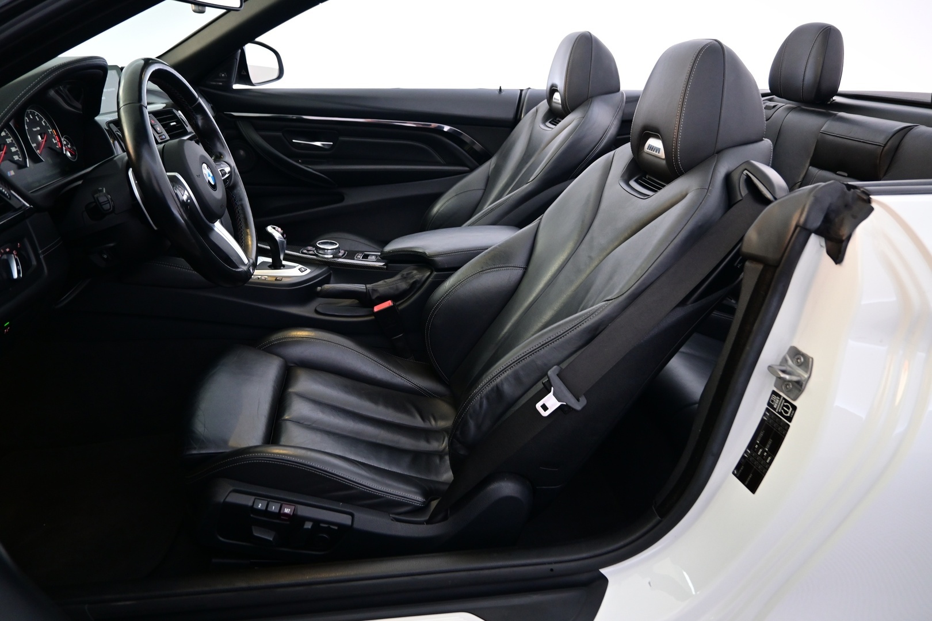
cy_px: 310
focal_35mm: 24
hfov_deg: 73.7
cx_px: 466
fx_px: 621
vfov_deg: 53.1
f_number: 3.5
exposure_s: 1/25
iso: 1000
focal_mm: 16
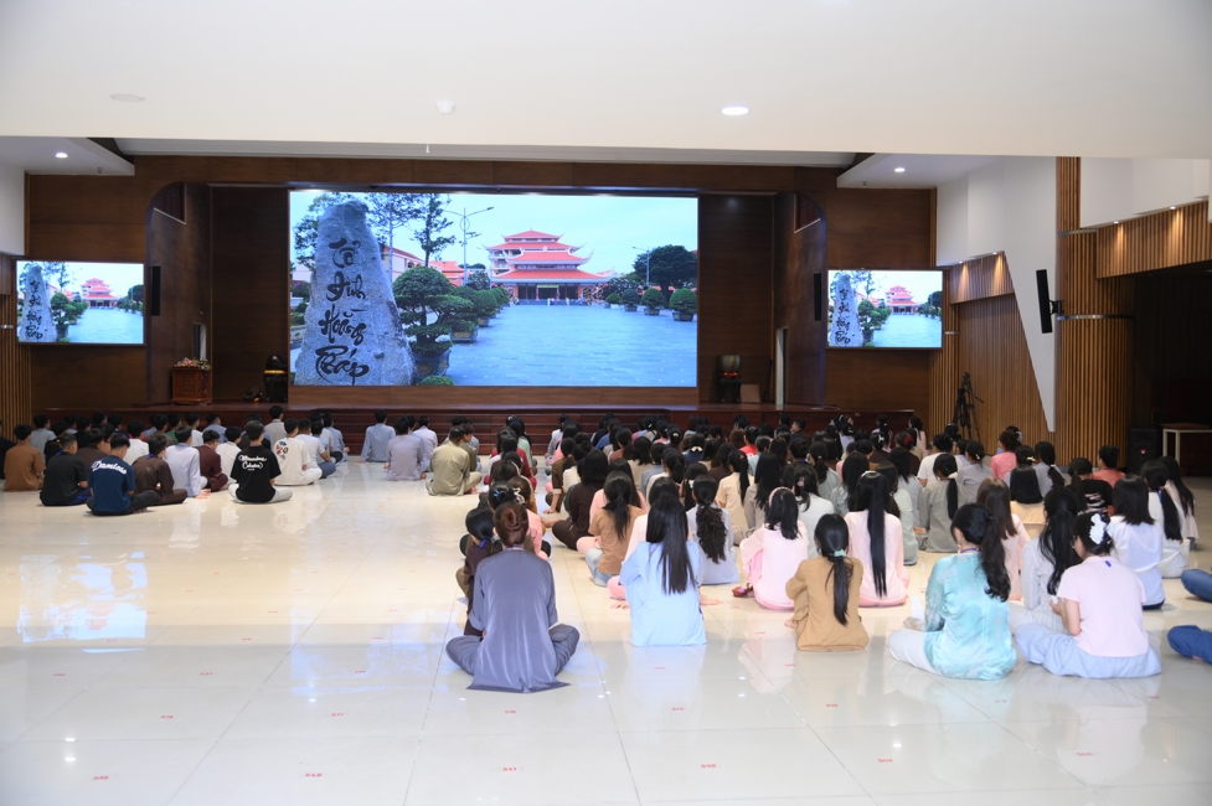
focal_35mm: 34
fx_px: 1144
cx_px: 606
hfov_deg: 55.8
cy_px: 403
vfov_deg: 38.8
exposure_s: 1/80
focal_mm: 34
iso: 1250
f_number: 4
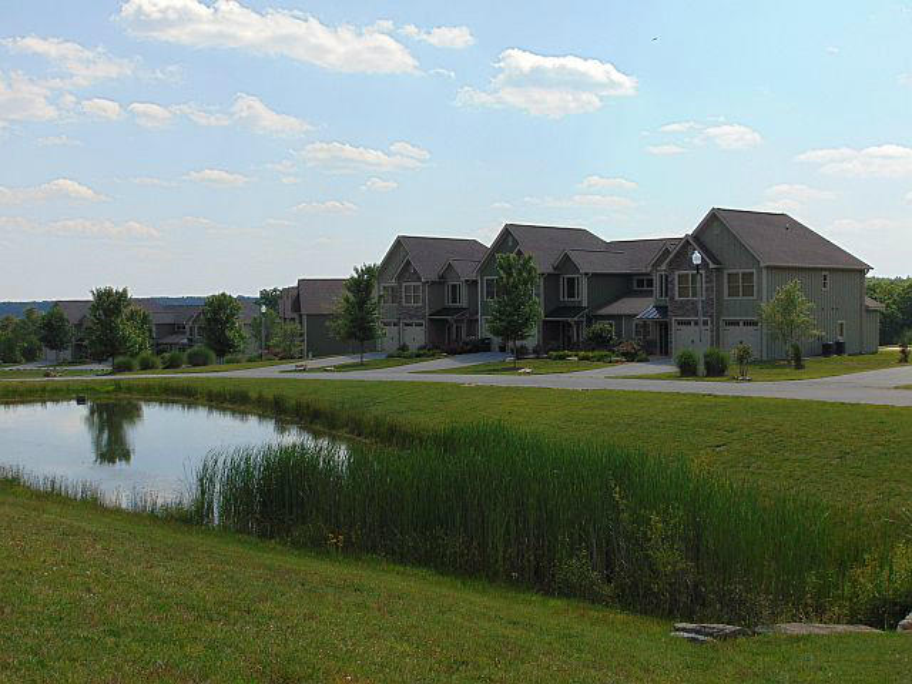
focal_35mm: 42
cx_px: 456
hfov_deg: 44.8
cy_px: 342
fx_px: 1107
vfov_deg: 34.3
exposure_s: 1/250
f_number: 8.7
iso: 80
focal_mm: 7.6
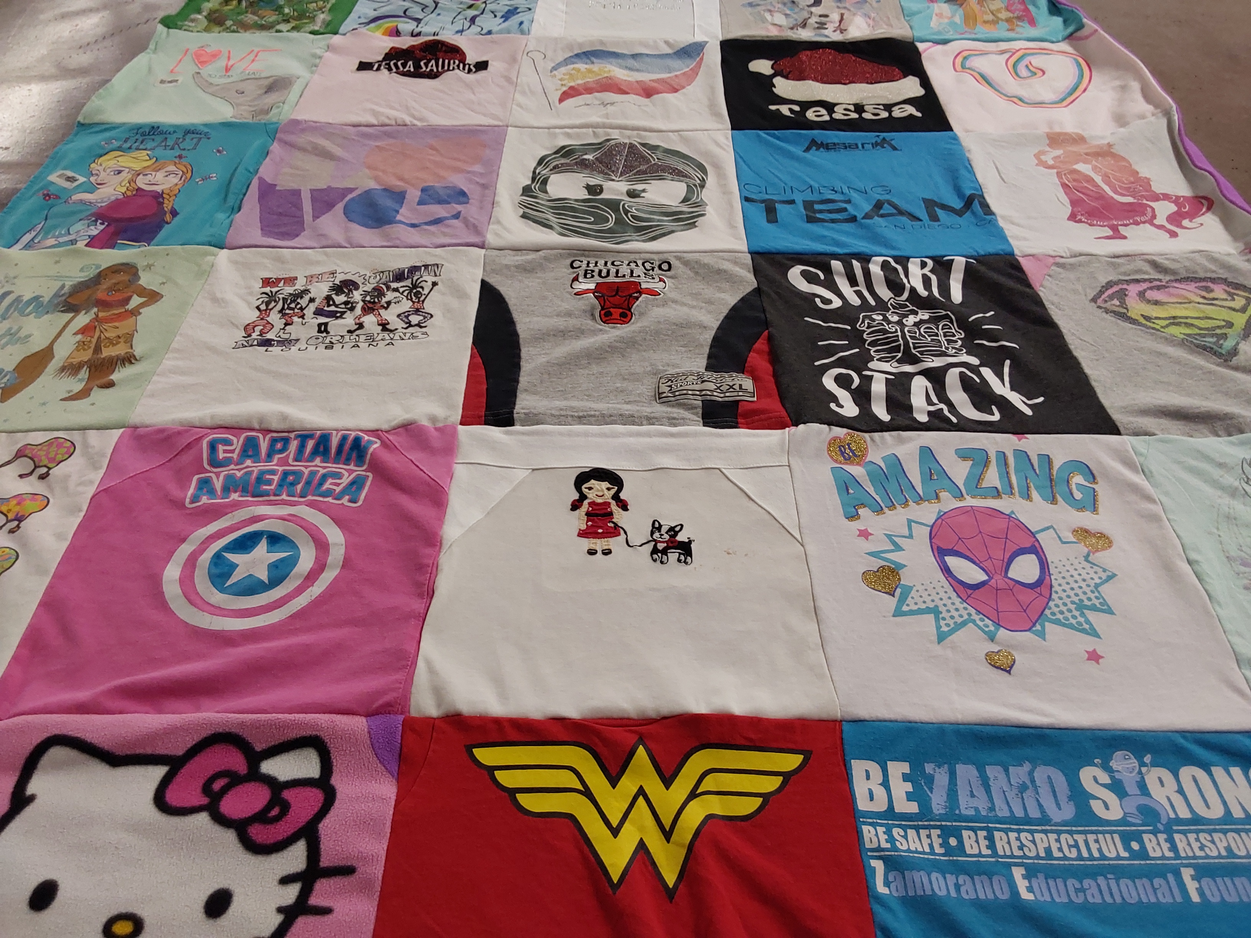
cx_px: 626
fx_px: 1012
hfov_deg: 63.4
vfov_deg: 49.7
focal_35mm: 28
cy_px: 469
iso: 64
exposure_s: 1/60
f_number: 1.9
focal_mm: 2.91
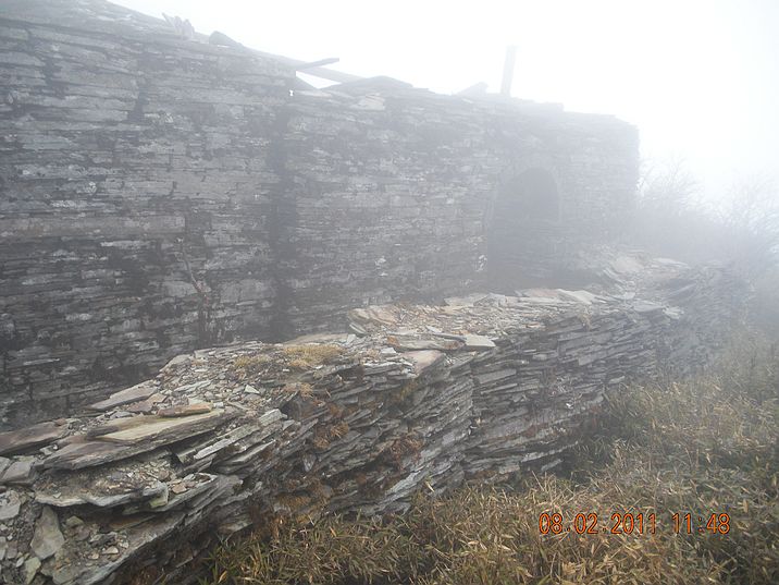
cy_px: 292
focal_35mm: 36
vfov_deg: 39.7
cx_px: 390
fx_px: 810
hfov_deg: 51.4
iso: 64
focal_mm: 6.3
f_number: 3.5
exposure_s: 1/82
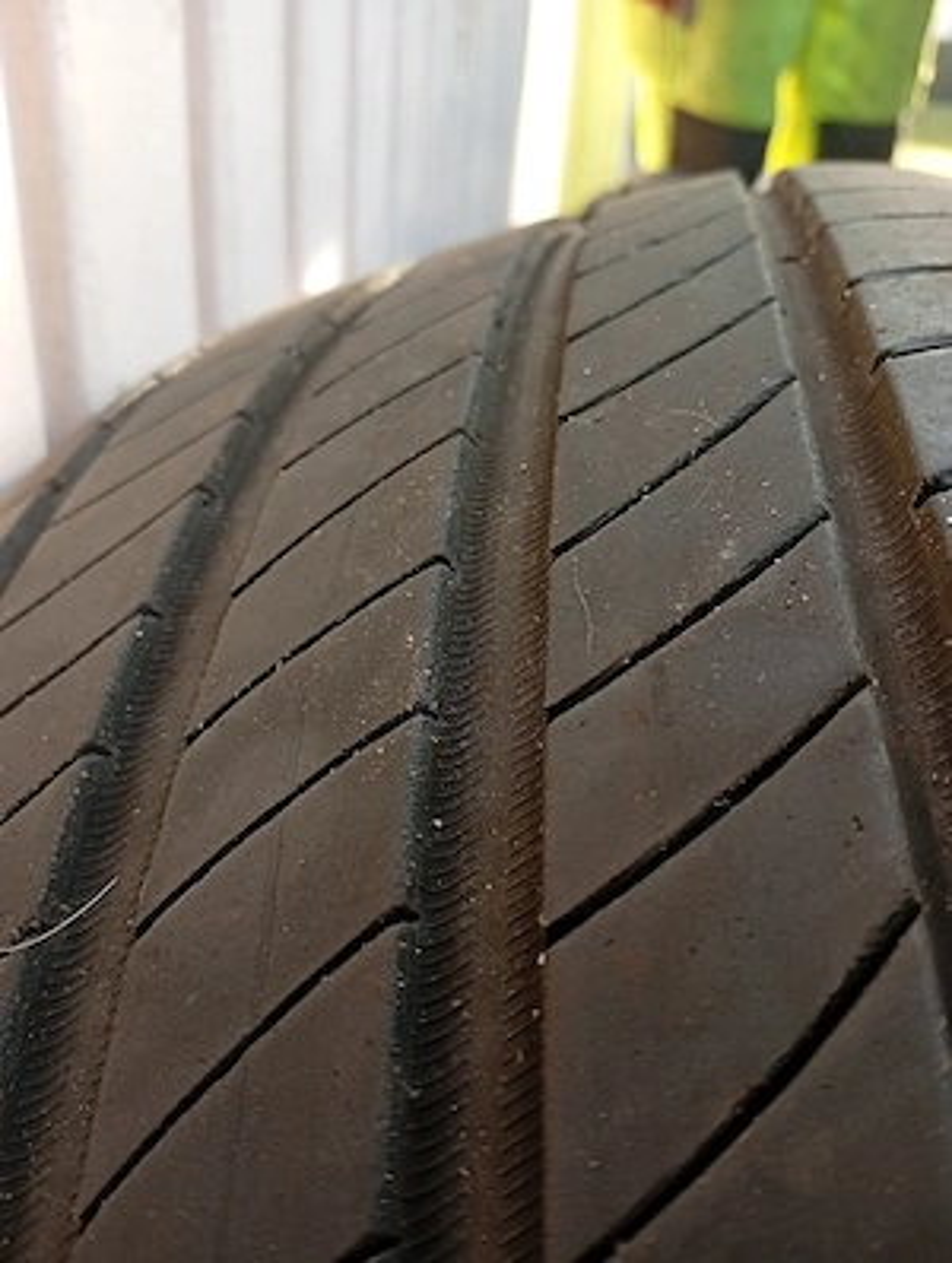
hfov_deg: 51.5
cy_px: 632
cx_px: 476
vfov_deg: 65.2
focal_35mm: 27
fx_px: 987
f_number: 1.8
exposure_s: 1/50.3
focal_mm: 3.98
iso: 94
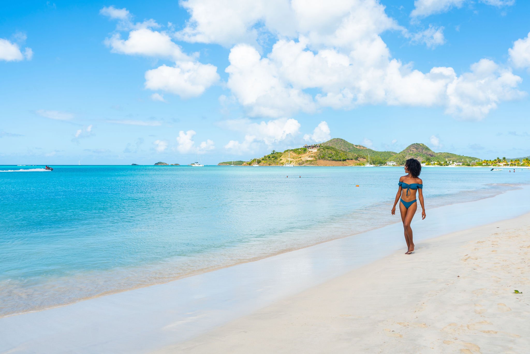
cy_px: 177
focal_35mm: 30
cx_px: 272
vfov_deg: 43.2
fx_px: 446
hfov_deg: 61.4
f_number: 5.6
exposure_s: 1/250
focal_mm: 29
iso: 50
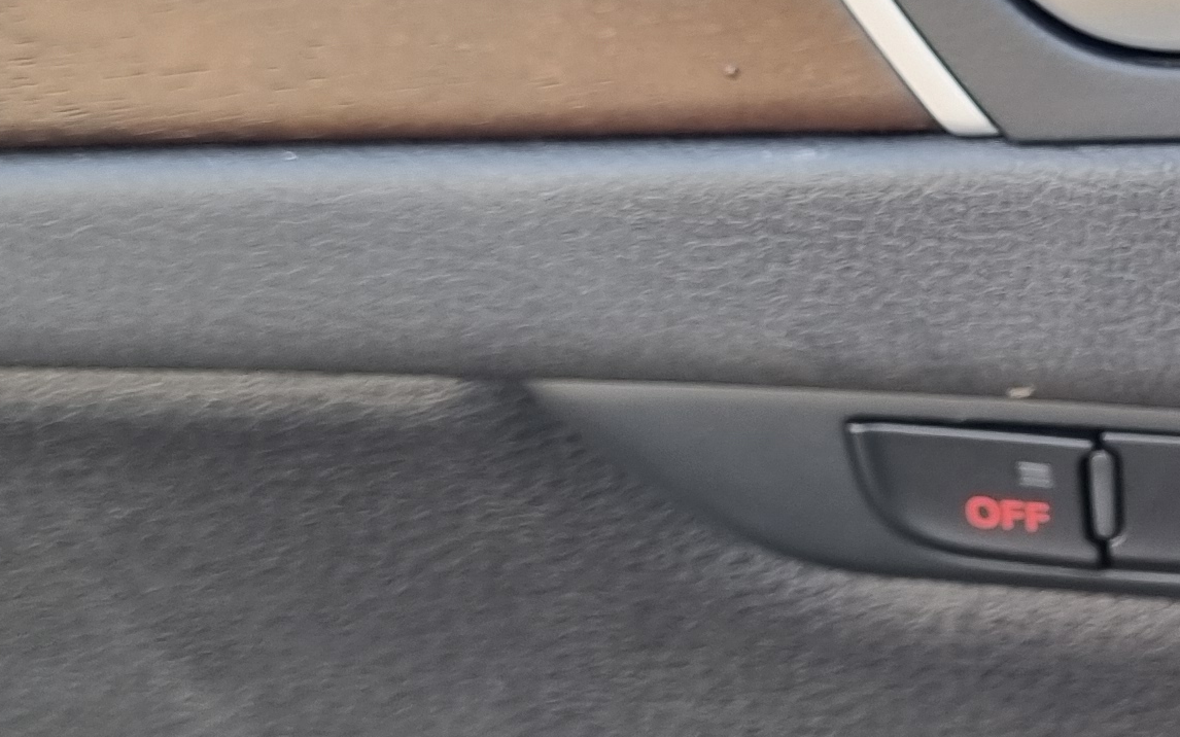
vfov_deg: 13.4
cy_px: 538
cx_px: 1632
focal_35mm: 97
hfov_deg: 19.4
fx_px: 3119
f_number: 1.8
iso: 80
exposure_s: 1/100
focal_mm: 5.4
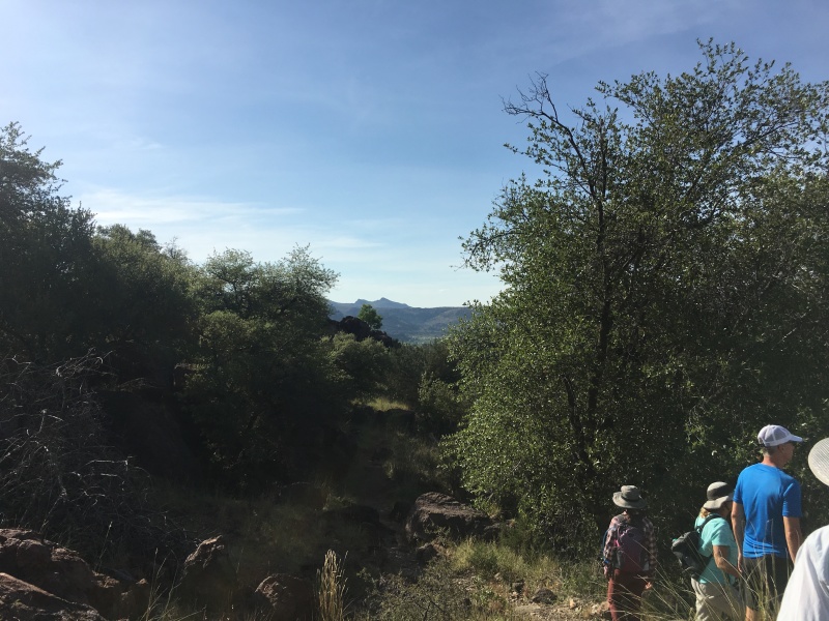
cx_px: 414
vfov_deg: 48.2
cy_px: 310
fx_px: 695
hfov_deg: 61.7
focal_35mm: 29
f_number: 2.2
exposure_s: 1/2653
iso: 25
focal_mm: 4.15
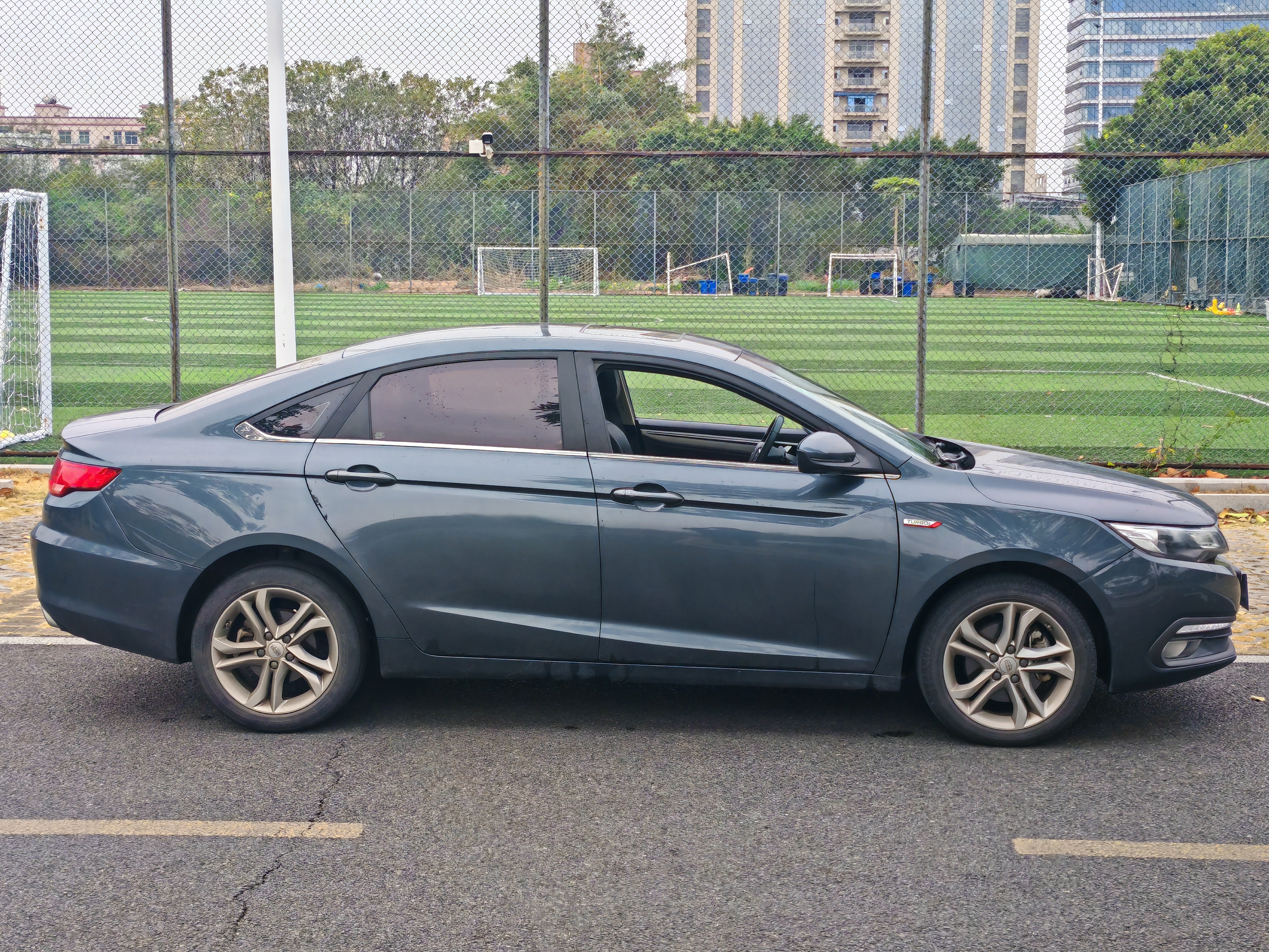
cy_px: 484
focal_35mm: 54
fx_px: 1980
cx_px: 637
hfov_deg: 35.5
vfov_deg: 27.0
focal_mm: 5.3
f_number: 1.9
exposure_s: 1/460
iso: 100
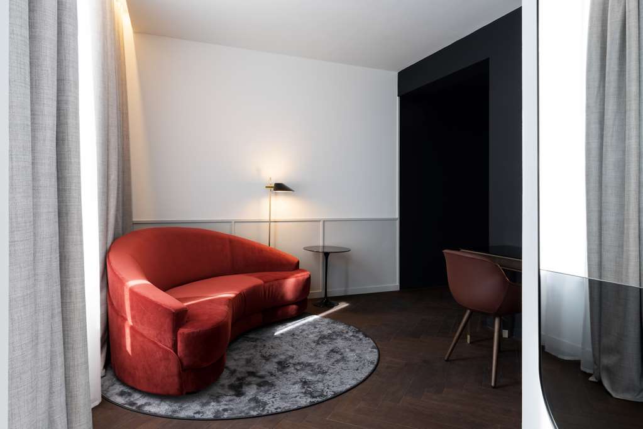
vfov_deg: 57.2
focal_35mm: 22
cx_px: 322
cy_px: 214
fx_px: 393
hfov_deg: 78.6
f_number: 18
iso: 200
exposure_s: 1/1.67
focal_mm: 22
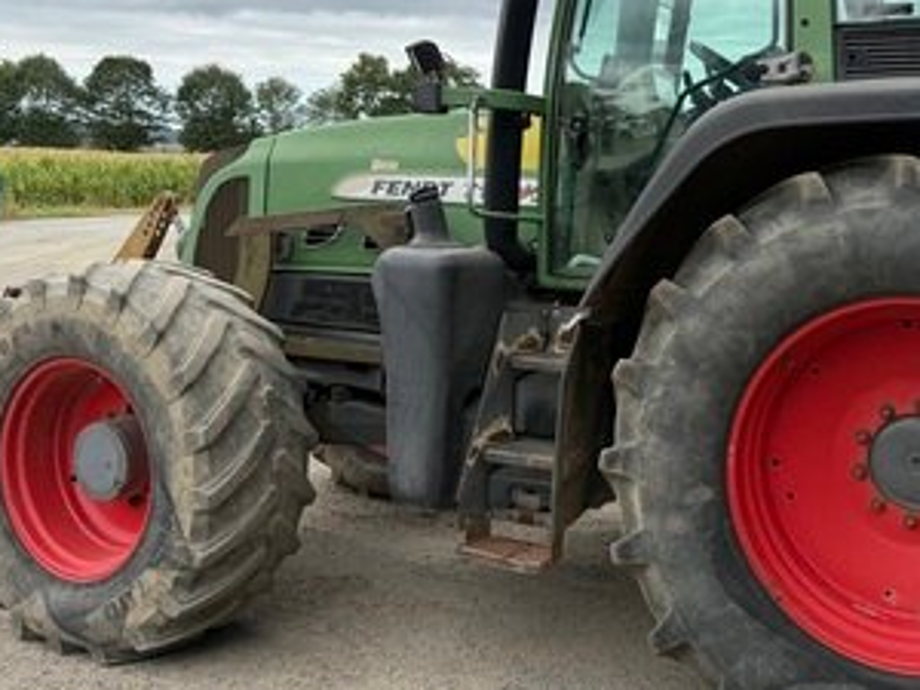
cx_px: 681
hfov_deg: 45.3
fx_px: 1063
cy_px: 222
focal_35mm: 40
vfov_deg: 35.6
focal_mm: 6.76
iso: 100
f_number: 1.78
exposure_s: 1/1689
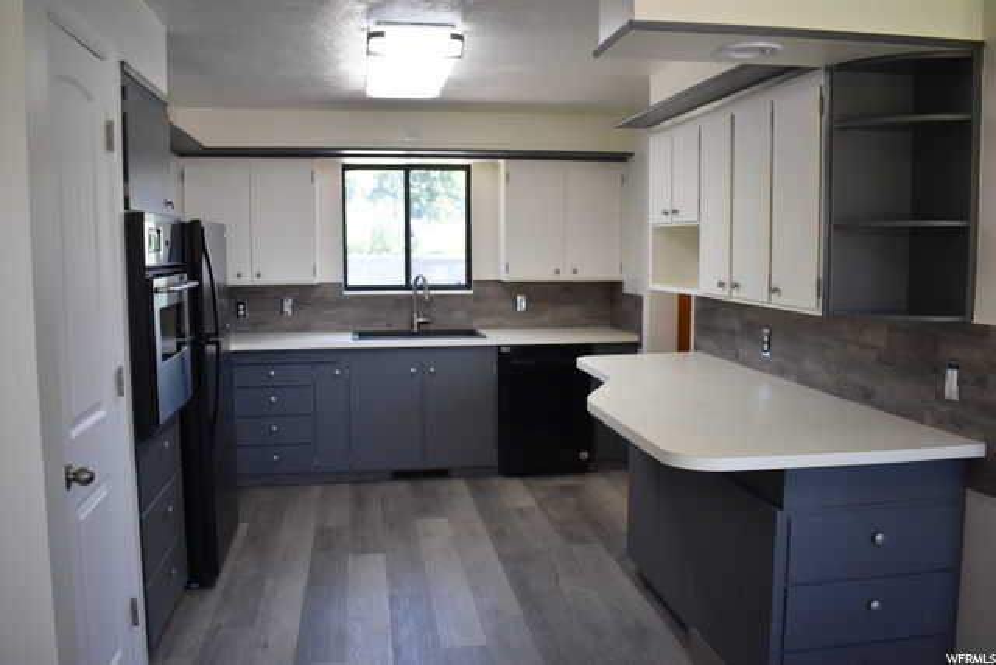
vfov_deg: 43.6
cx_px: 498
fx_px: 830
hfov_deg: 61.9
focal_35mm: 30
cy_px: 332
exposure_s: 1/250
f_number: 3.5
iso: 640
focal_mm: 20
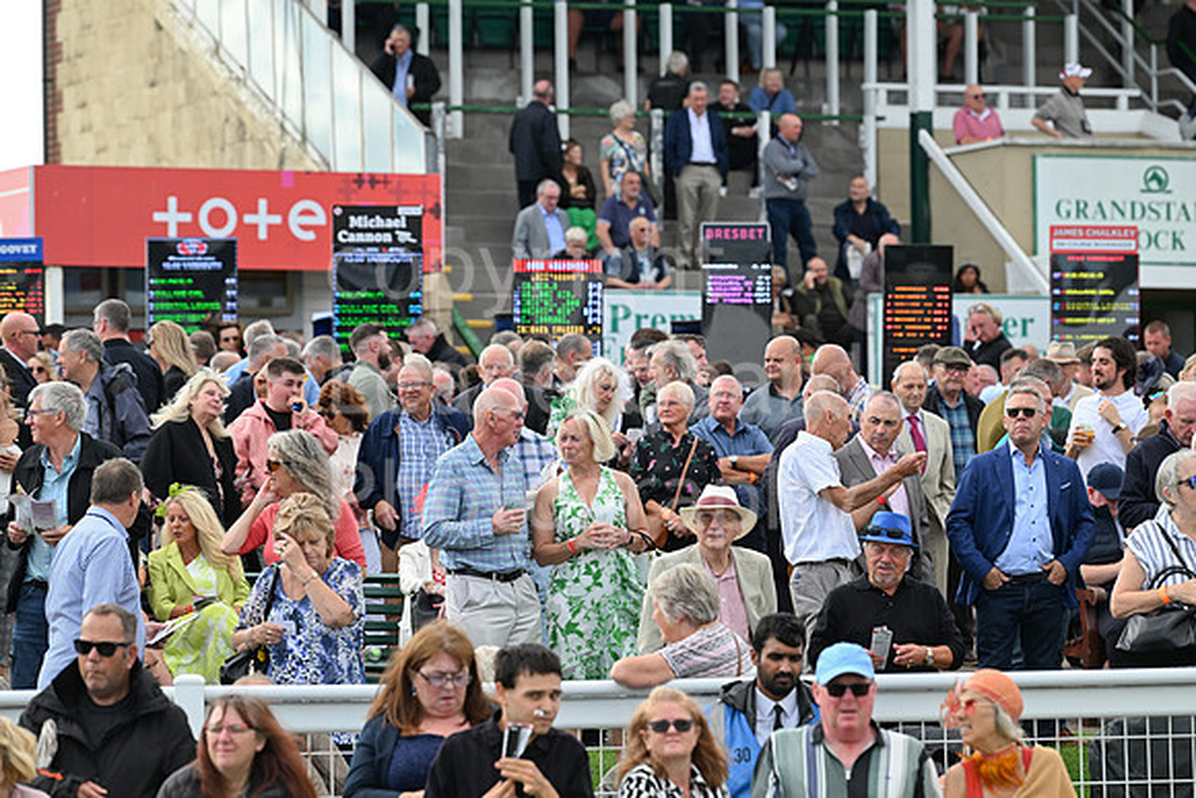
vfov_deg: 6.9
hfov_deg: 10.3
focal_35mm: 200
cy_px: 399
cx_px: 598
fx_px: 6646
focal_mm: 200
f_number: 5
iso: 500
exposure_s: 1/1250
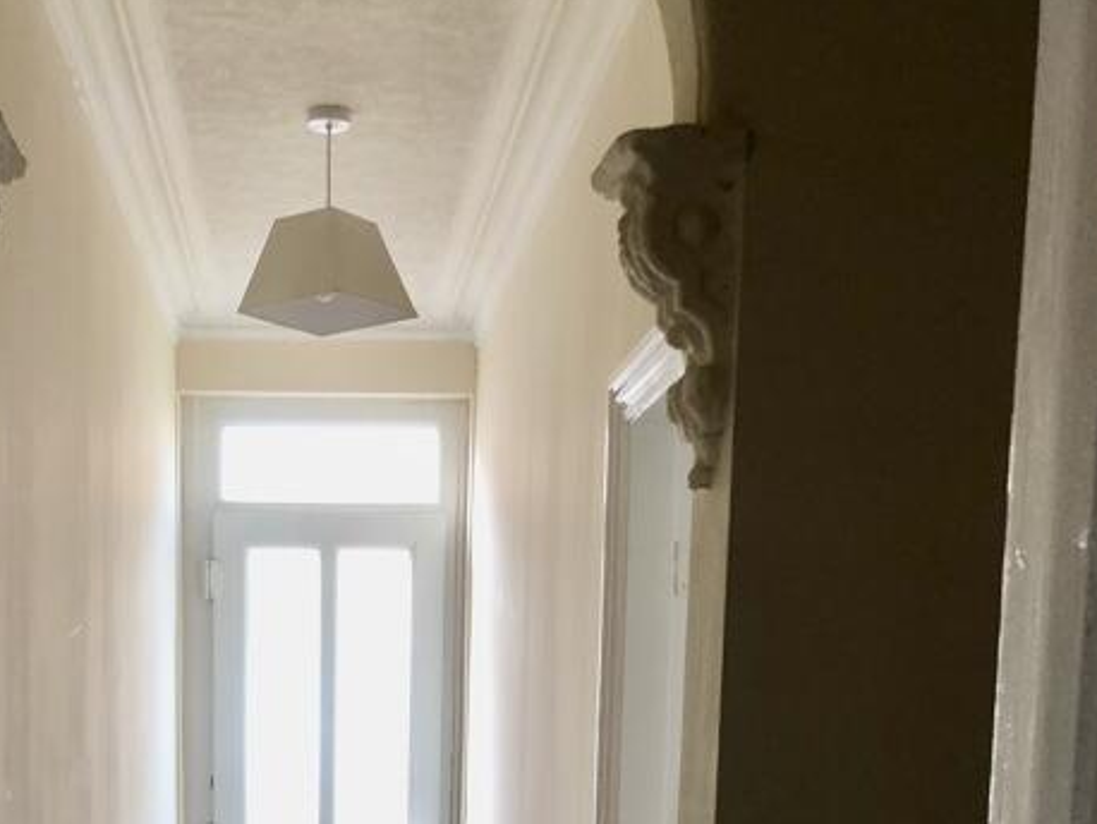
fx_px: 1744
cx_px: 325
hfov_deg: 34.4
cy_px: 949
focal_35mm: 55
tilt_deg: -6.3
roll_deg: -0.8
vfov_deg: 24.5
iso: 25
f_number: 1.8
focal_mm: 4
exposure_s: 1/33
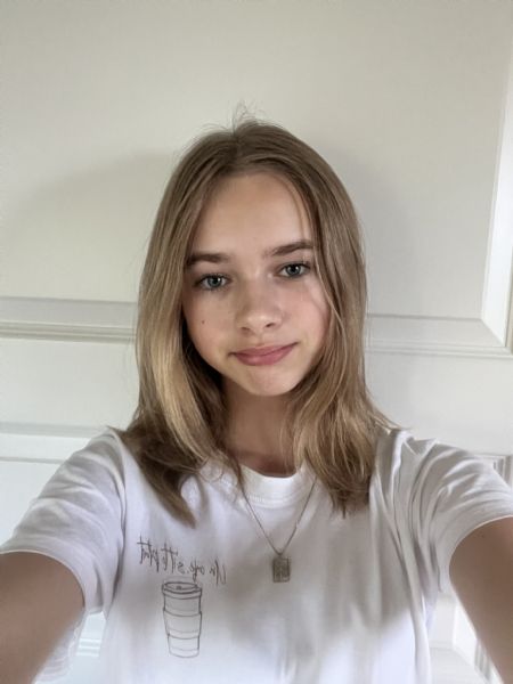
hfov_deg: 46.8
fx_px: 593
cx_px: 256
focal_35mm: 30
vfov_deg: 60.0
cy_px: 342
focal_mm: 2.71
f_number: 2.2
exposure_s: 1/50
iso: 400
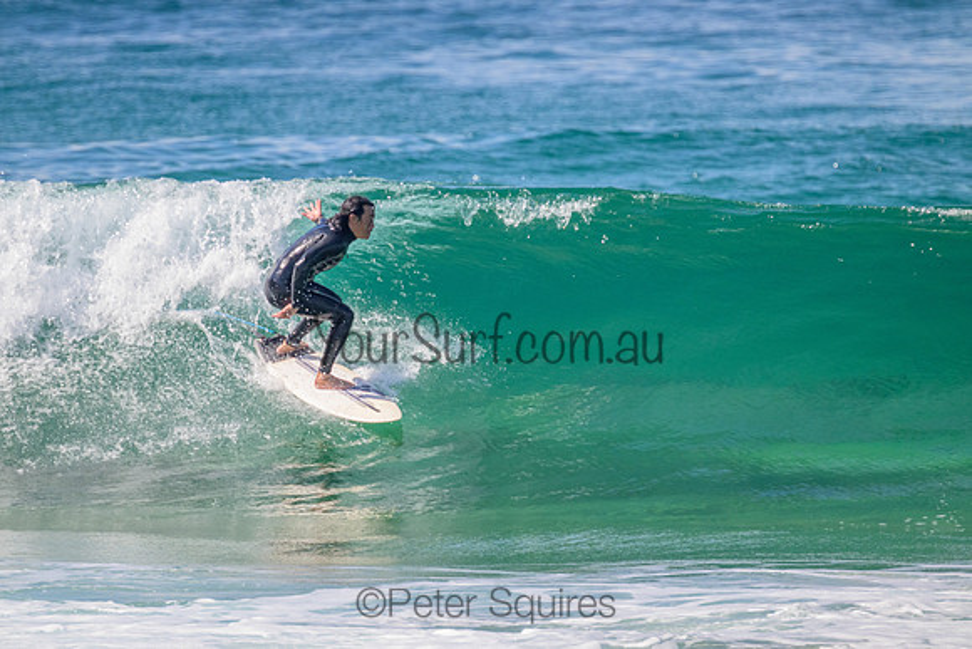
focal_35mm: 800
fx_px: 21604
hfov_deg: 2.6
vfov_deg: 1.7
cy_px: 324
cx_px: 486
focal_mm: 800
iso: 2000
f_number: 11
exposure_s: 1/2000
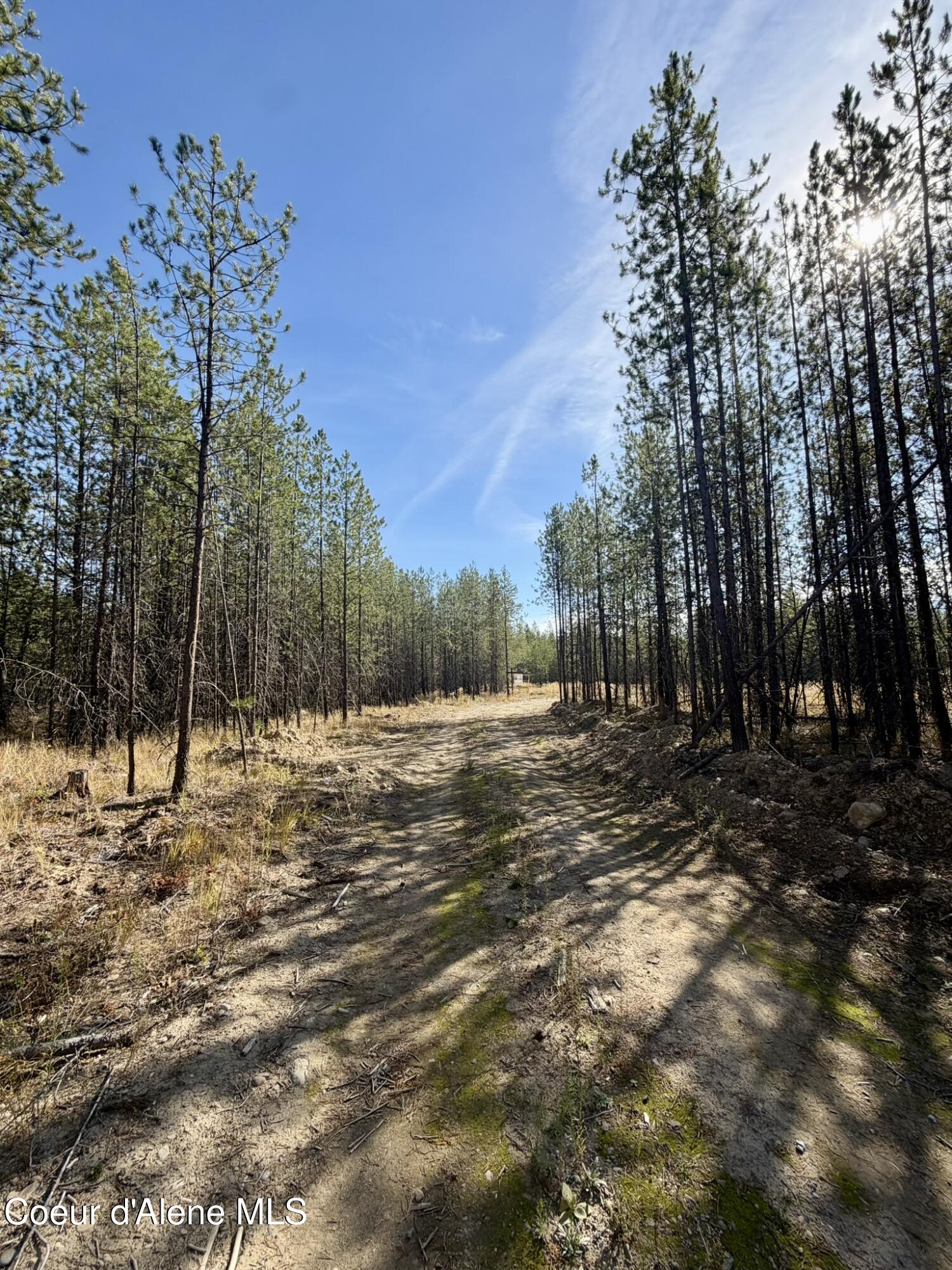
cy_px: 635
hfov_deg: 85.7
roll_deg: +2.1
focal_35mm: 14
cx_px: 476
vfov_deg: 102.1
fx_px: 513
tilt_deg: +5.2
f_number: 2.2
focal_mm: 2.22
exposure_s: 1/770
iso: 32
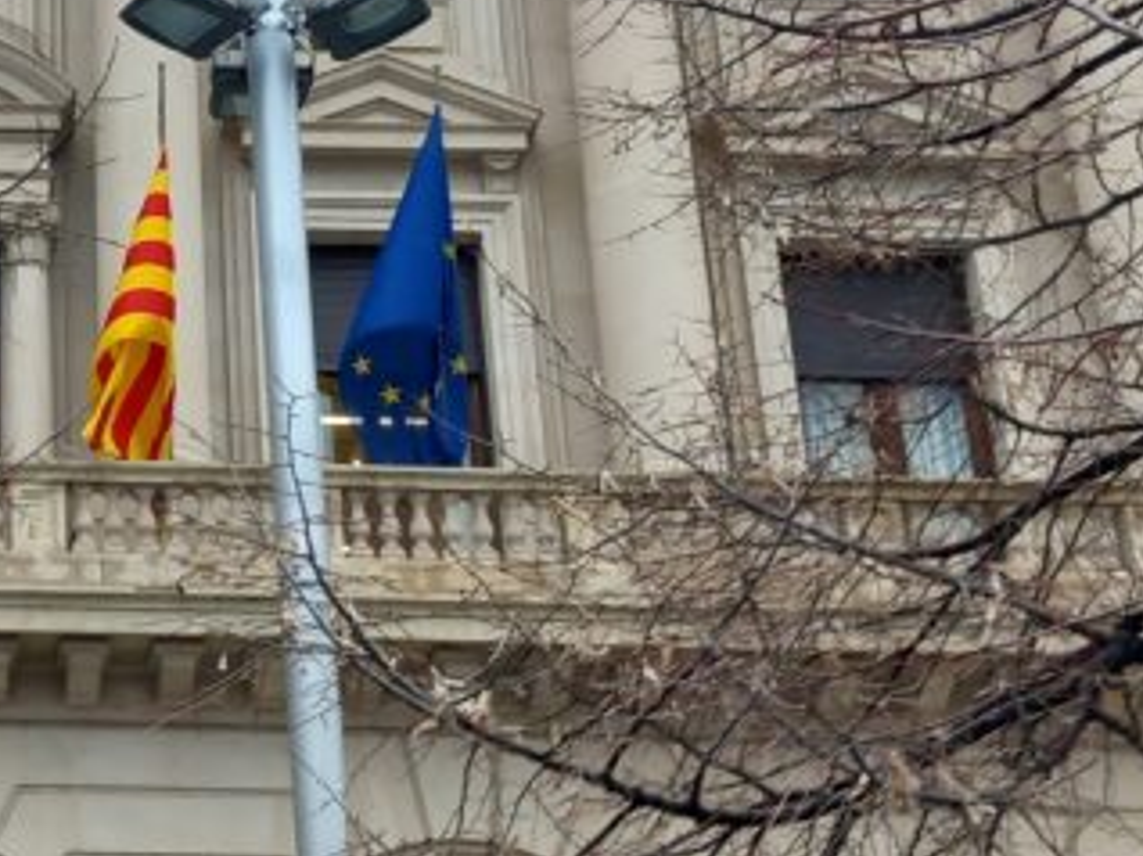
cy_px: 230
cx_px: -86
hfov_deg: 21.5
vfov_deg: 16.9
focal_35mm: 87
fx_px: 2871
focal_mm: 4
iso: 20
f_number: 1.8
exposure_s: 1/50
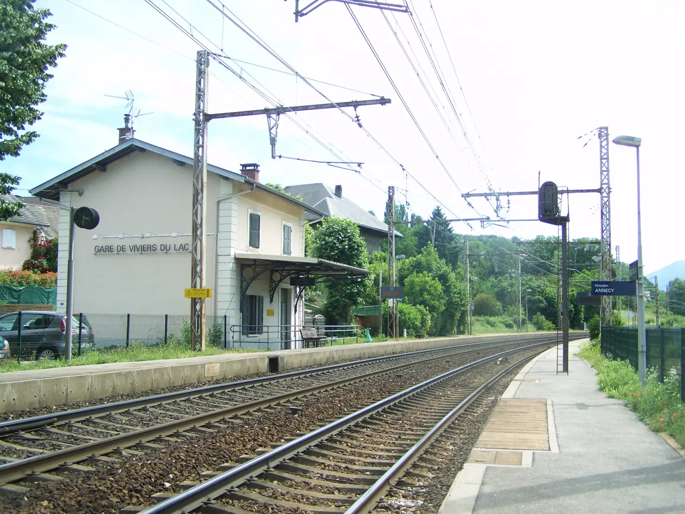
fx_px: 752
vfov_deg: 37.7
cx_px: 342
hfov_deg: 49.0
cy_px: 257
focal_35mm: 38
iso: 80
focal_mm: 6.3
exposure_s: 1/320
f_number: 4
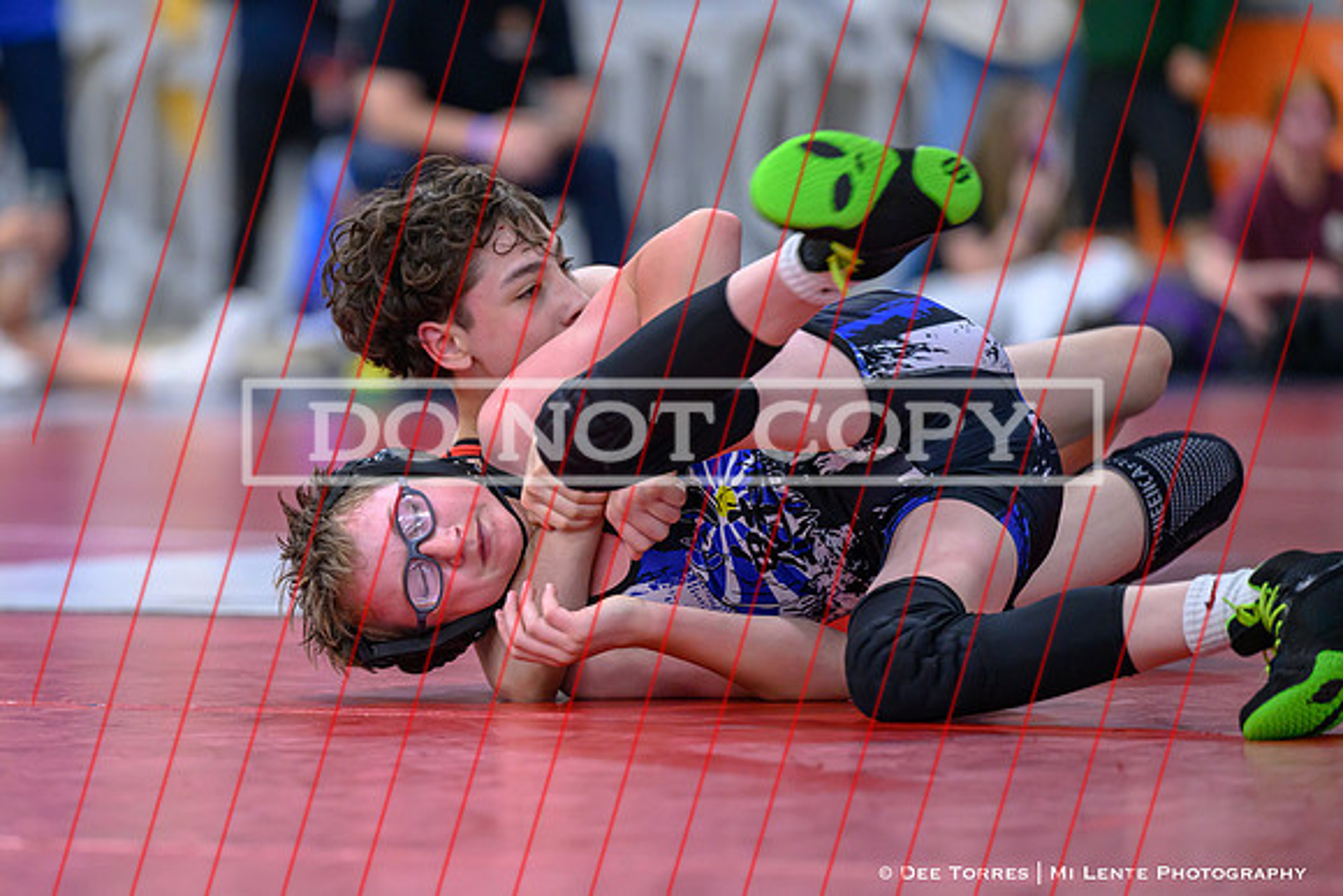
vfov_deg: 5.1
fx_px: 10089
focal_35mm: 270
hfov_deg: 7.6
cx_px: 435
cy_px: 503
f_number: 2.8
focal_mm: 200
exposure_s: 1/800
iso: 3200
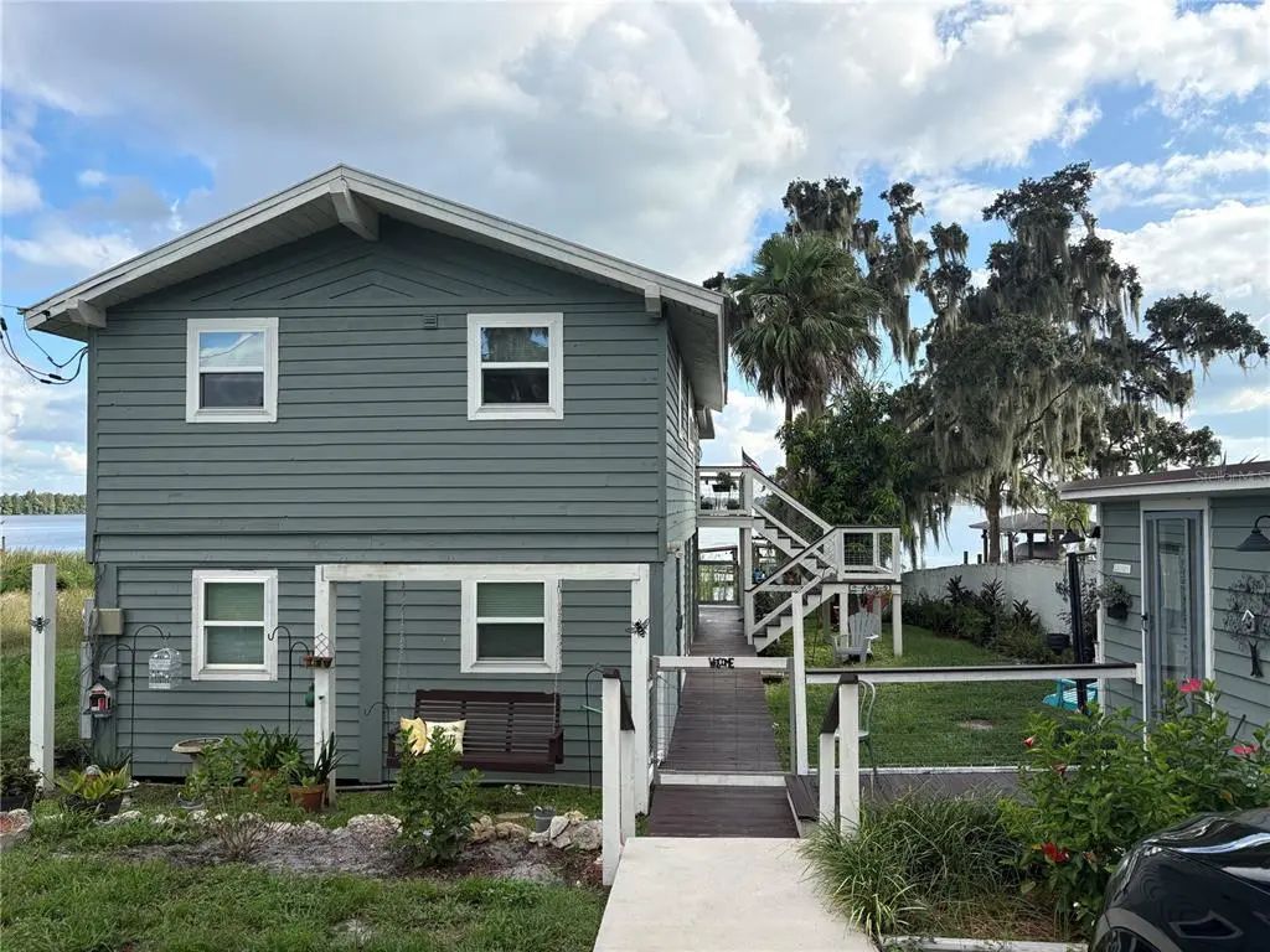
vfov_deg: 53.1
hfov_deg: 67.3
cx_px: 635
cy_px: 476
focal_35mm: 26
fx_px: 954
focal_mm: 5.96
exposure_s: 1/2538
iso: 64
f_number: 1.6
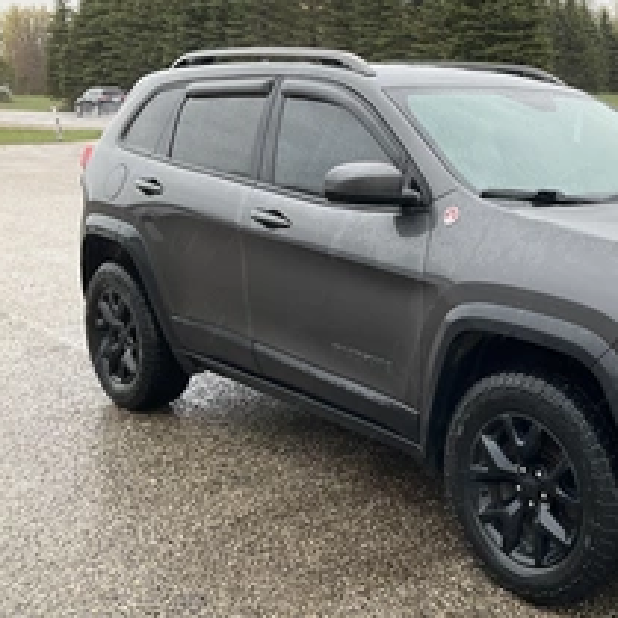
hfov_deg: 33.2
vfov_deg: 34.7
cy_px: 319
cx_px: 535
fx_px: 990
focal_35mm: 49
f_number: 1.8
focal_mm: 3
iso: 25
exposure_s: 1/122
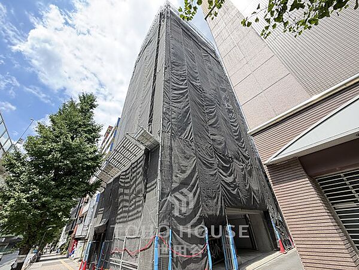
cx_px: 180
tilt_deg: +34.7
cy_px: 135
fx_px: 145
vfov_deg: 85.7
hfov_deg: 102.1
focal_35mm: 14
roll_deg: +2.5
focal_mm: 2.22
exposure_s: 1/209
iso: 40
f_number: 2.2
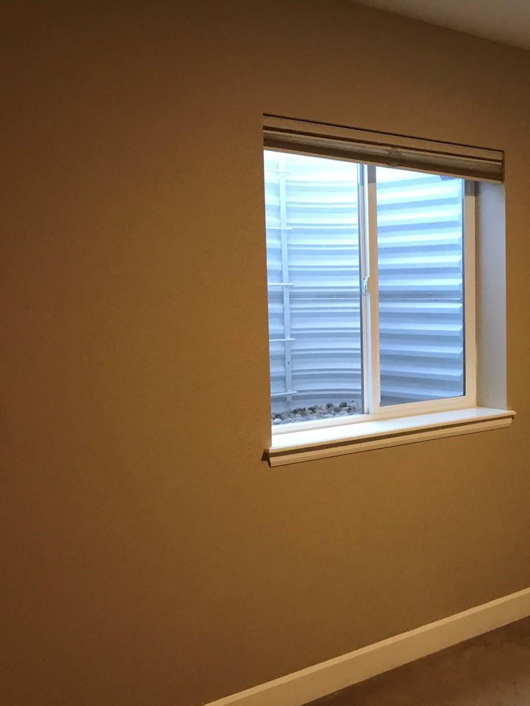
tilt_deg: -4.4
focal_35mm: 38
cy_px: 358
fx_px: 776
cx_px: 458
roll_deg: -0.1
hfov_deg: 35.9
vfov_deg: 49.0
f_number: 1.8
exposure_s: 1/15
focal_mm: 3.99
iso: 100
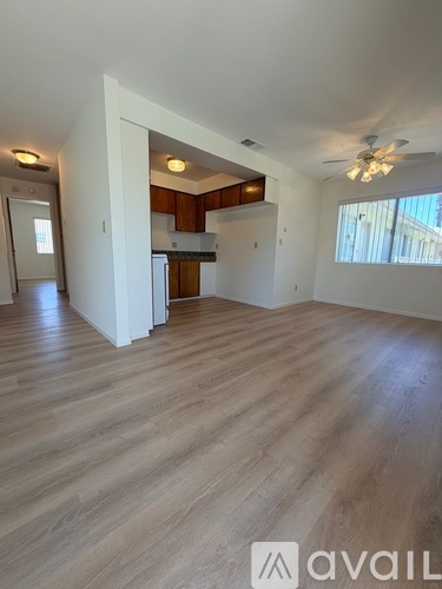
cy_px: 294
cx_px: 221
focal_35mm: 14
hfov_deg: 85.7
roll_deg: -1.8
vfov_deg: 102.1
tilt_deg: -8.9
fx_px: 238
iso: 80
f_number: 2.2
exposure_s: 1/120
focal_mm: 2.22
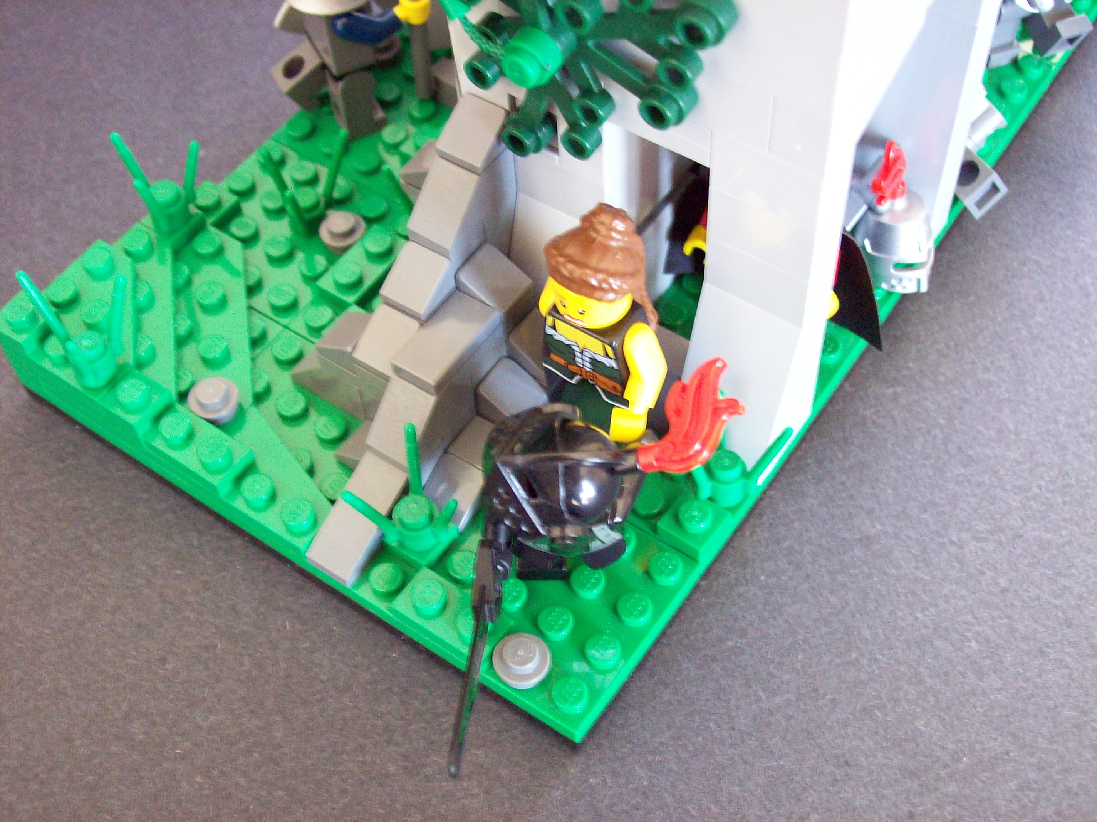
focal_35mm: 45
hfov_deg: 42.1
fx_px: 1426
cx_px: 548
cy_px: 411
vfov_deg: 32.2
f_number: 3
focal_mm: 7.6
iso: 160
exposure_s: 1/8.12
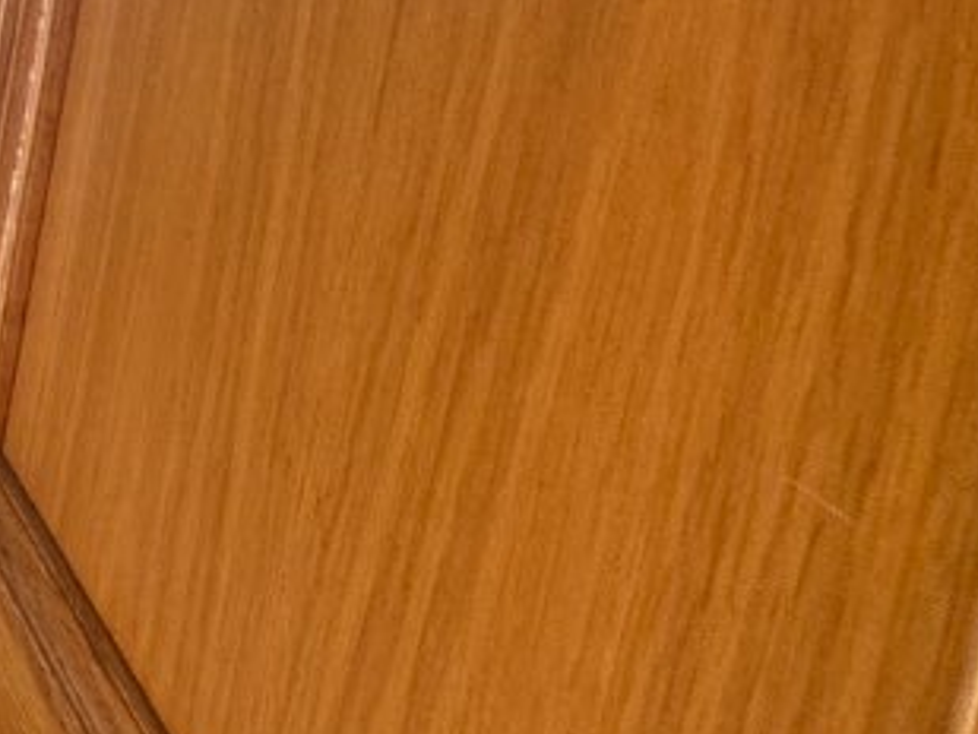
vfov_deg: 19.5
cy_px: -283
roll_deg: -3.9
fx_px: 1922
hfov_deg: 17.4
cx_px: -1108
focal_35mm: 68
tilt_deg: -8.0
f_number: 2.2
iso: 40
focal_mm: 2.22
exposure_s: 1/117
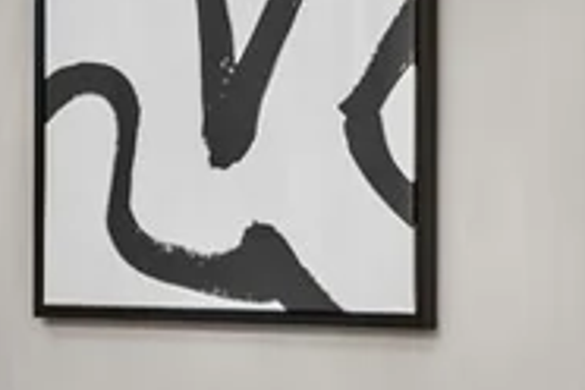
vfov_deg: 8.0
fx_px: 2779
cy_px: 247
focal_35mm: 171
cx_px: -585
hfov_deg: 10.9
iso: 400
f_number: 8
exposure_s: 1/10
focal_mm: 21
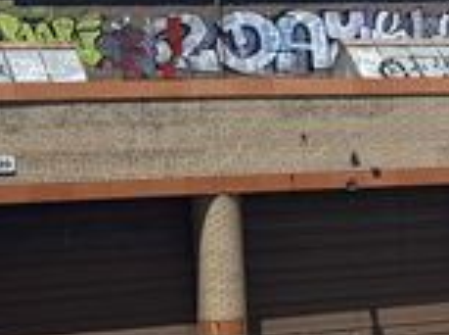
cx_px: 1027
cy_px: 276
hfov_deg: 10.7
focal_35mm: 161
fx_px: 2083
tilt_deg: -6.2
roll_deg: +0.6
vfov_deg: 9.2
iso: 80
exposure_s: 1/7353
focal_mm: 6.76
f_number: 1.78
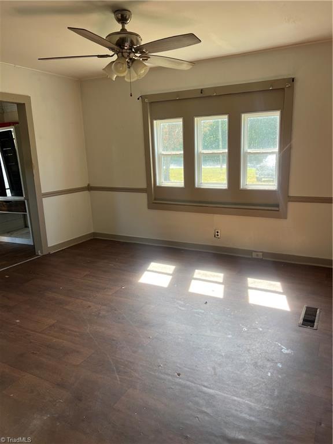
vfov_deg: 67.3
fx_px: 333
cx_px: 166
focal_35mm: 26
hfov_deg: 53.1
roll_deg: +2.2
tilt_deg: -10.0
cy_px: 222
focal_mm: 5.7
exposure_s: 1/160
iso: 64
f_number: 1.5
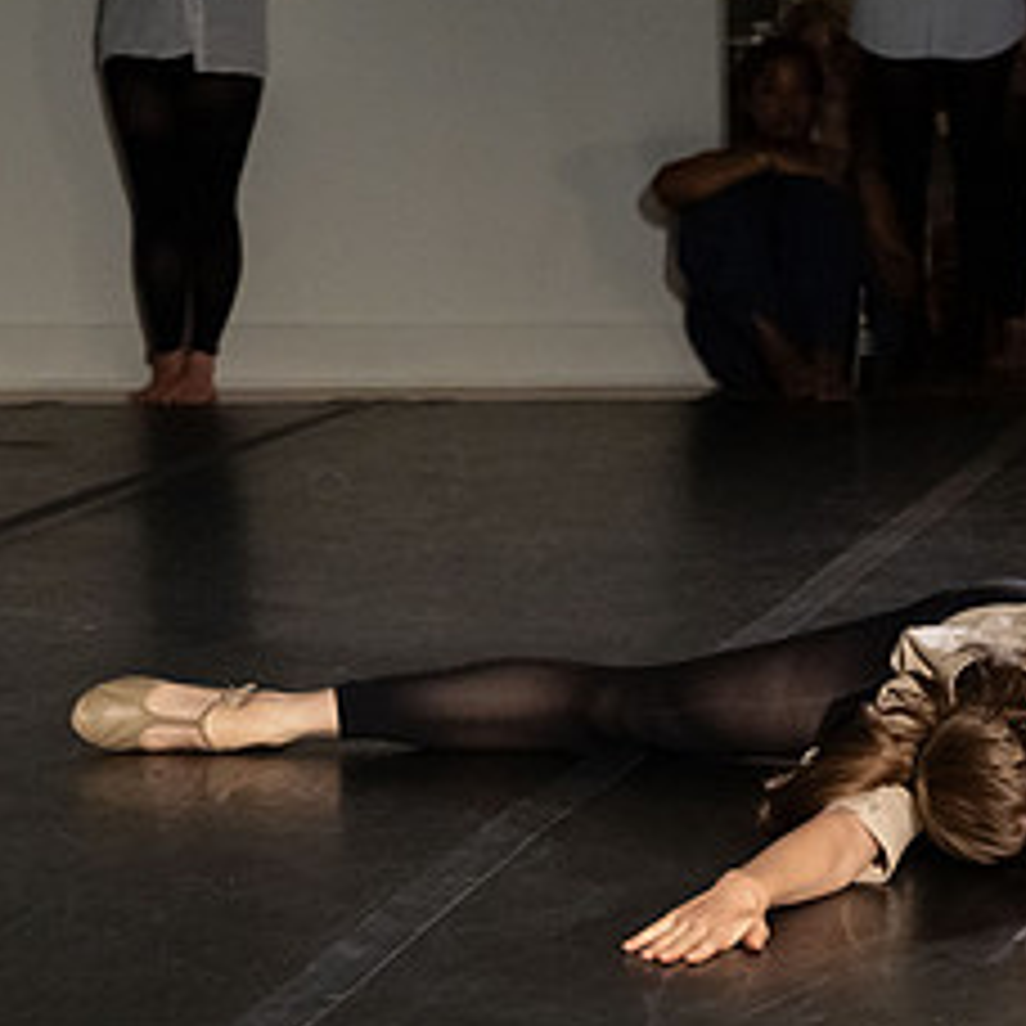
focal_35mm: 163
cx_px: 1084
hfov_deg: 10.6
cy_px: 587
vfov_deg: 10.7
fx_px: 5466
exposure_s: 1/400
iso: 6400
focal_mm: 75
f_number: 4.5
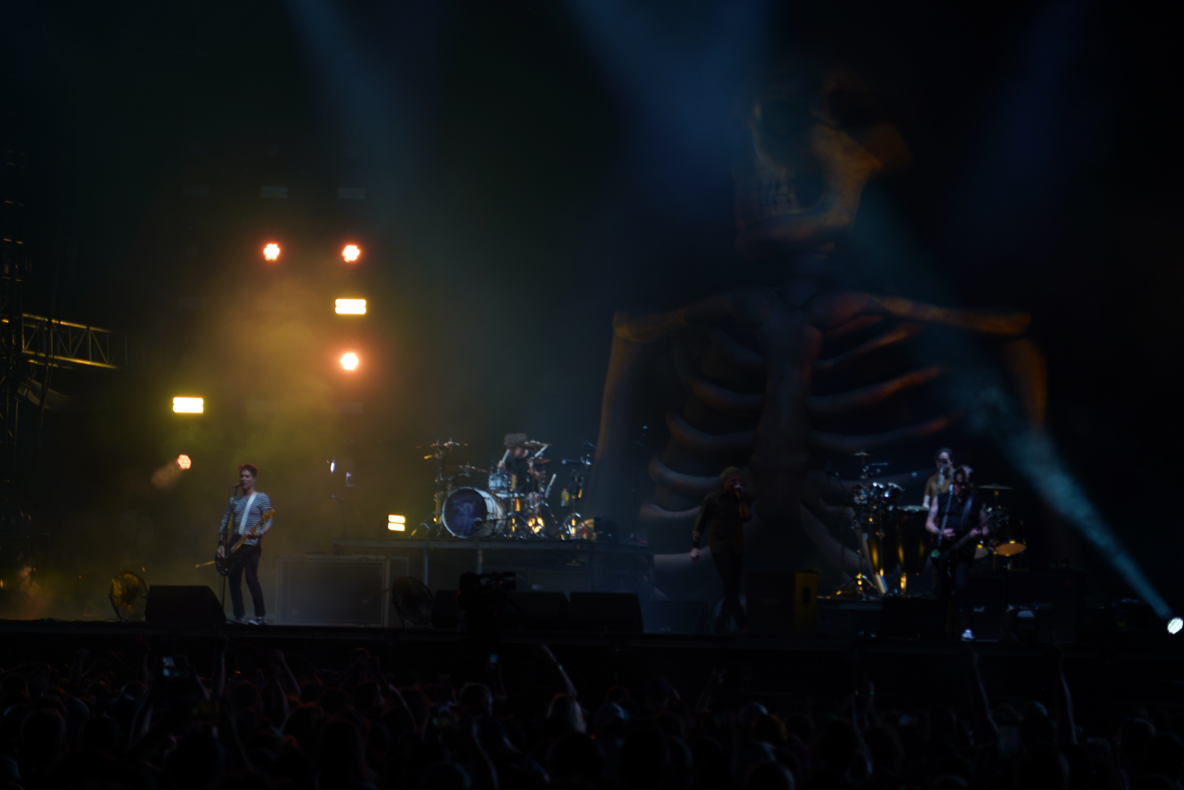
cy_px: 395
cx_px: 592
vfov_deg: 13.0
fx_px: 3453
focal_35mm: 105
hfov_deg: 19.5
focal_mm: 105
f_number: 4
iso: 160
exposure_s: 1/125
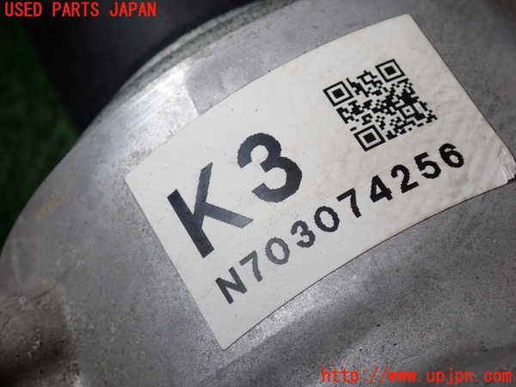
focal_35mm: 100
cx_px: 258
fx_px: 1491
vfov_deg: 14.8
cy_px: 194
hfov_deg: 19.6
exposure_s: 1/125
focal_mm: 18
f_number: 4.9
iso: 160
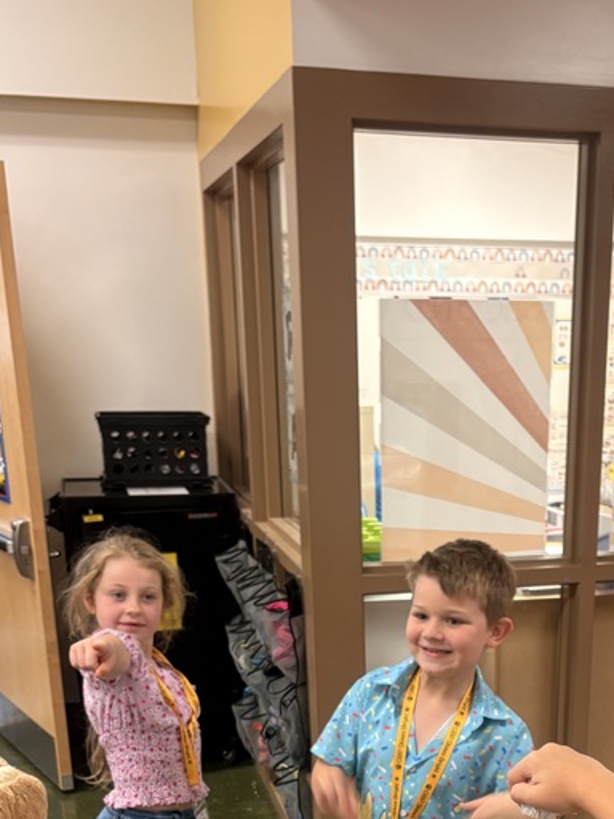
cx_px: 460
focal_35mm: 52
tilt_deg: -22.2
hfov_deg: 27.6
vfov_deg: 33.8
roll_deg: -0.8
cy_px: 809
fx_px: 1230
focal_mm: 5.96
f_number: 1.6
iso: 125
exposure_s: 1/60
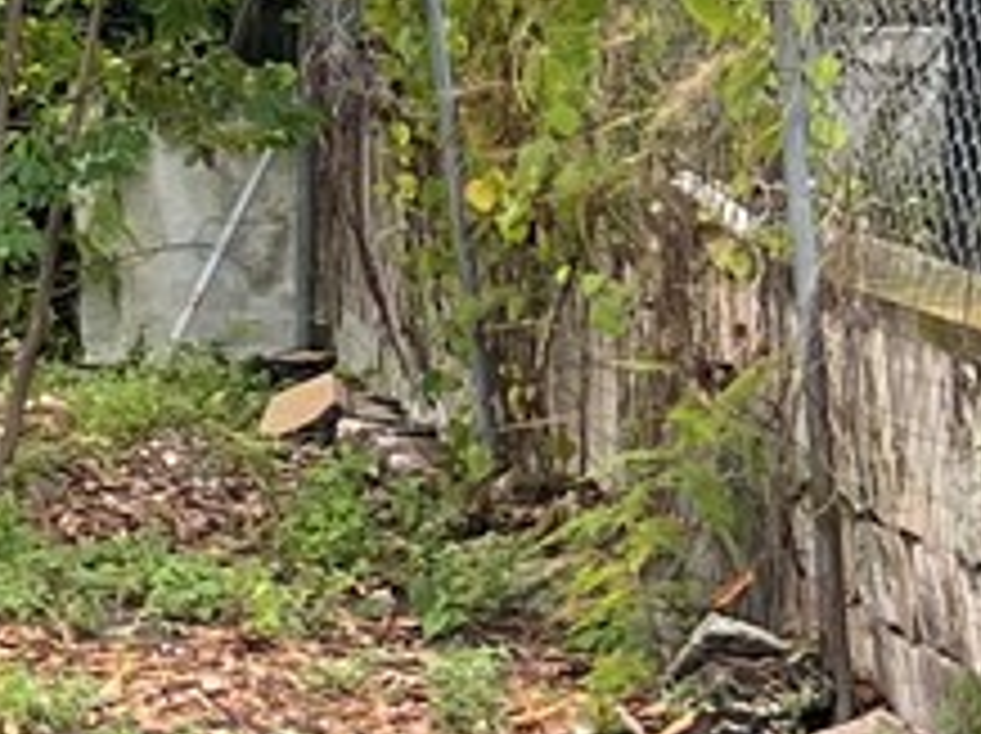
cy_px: 446
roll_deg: +1.9
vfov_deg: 7.8
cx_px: -1305
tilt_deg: -6.7
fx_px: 5407
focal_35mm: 191
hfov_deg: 9.3
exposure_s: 1/121
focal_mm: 5.7
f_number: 1.5
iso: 100
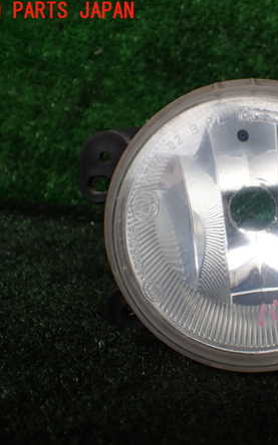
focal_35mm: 43
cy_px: 225
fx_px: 522
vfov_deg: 46.2
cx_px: 253
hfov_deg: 28.6
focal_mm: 5.4
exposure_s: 1/160
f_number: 2.3
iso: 100
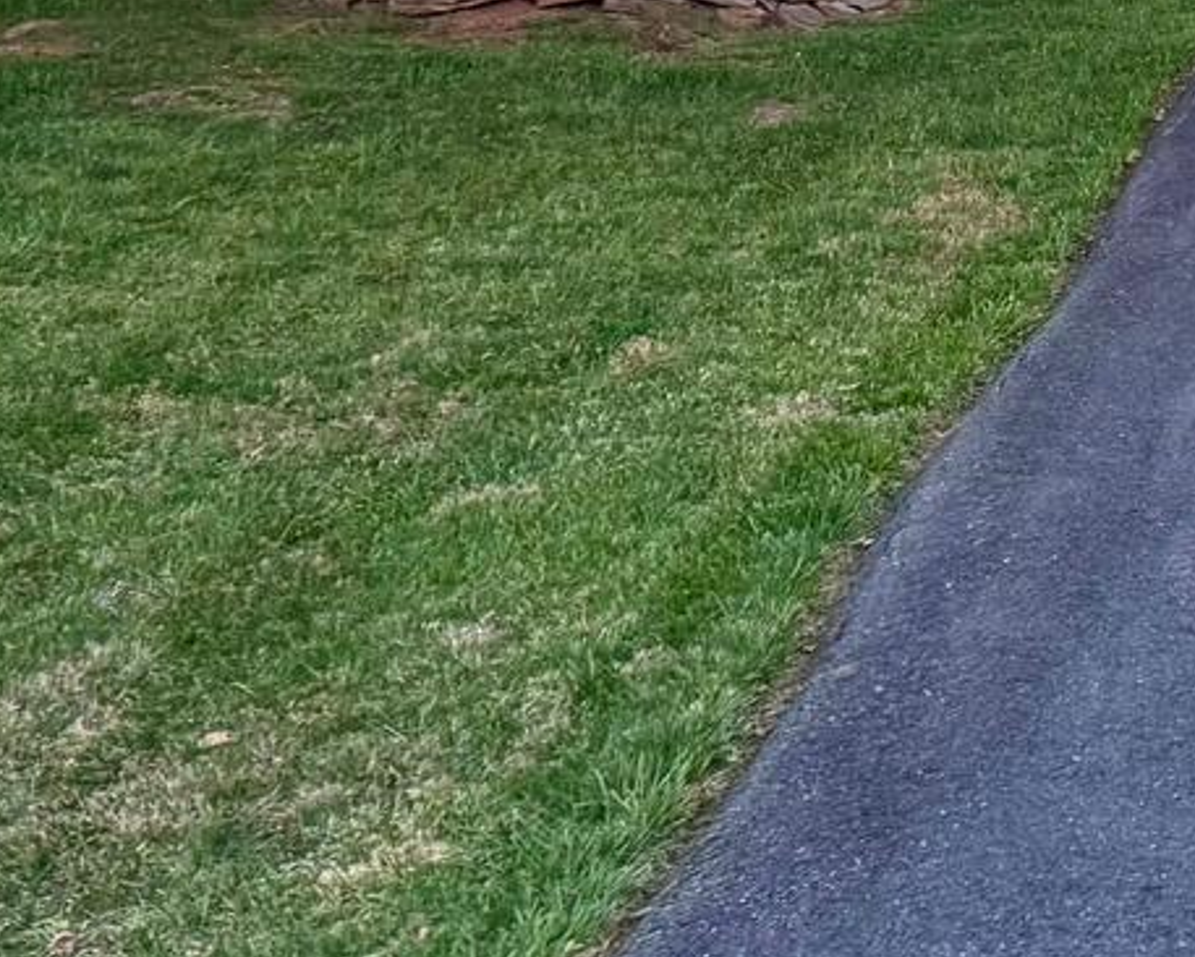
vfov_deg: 13.2
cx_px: 2115
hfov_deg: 15.7
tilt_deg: +10.0
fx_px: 3715
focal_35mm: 105
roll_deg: -0.2
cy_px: -784
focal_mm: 6.76
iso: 320
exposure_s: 1/60
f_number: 1.78
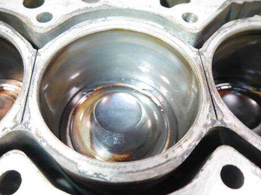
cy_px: 98
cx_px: 127
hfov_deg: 58.4
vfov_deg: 45.4
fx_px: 234
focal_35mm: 31
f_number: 3.5
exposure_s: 1/100
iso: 3200
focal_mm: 15
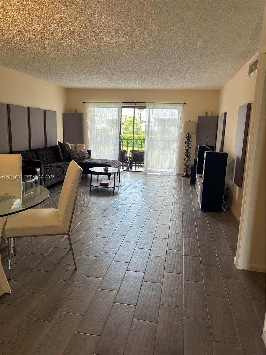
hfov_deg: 53.1
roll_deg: -3.2
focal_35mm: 26
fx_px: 266
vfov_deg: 67.3
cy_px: 178
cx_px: 133
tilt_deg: -11.3
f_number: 1.6
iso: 80
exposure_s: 1/120
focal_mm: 5.96
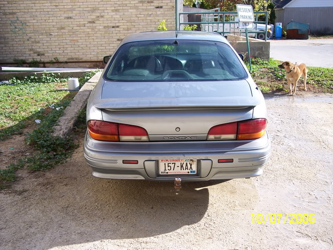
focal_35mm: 39
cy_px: 125
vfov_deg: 36.8
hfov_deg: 47.9
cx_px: 166
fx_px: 375
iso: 100
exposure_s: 1/350
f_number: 3.4
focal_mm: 8
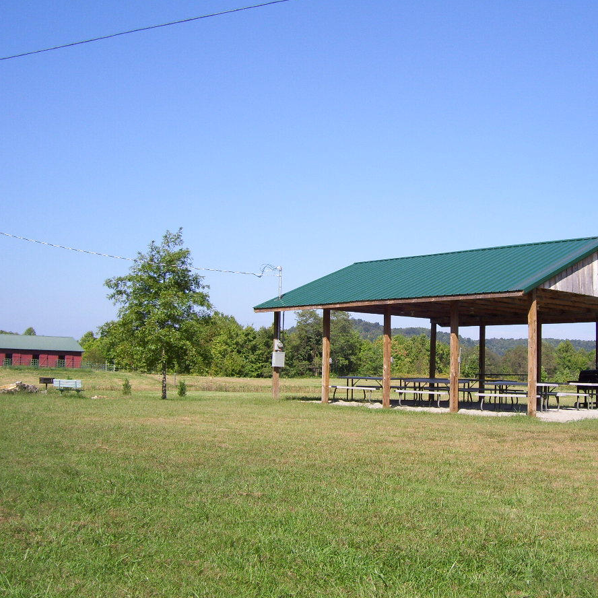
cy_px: 299
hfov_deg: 38.9
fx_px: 840
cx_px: 377
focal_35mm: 43
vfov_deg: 39.2
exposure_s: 1/500
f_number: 4.8
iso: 80
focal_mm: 6
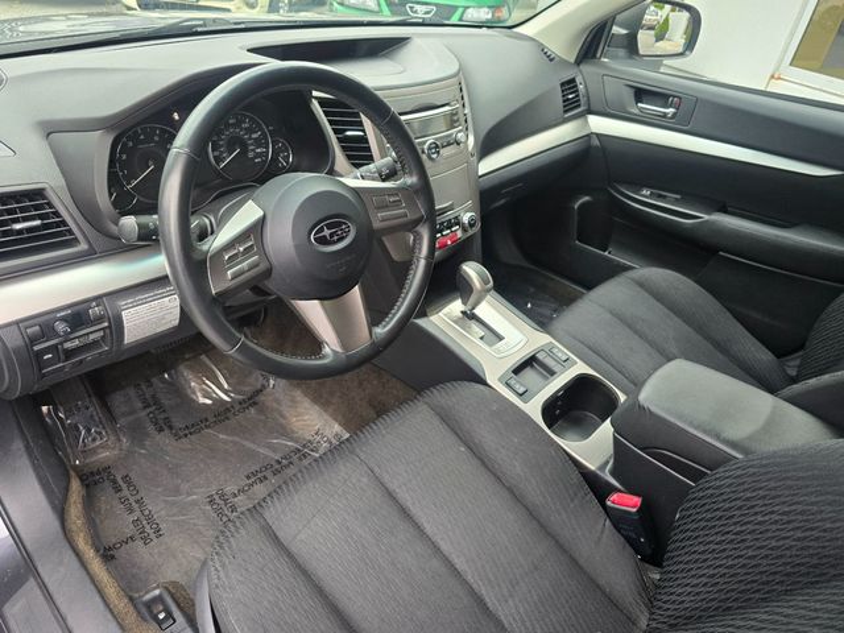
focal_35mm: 23
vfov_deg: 58.9
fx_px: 561
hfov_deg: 73.9
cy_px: 316
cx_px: 422
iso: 250
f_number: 1.7
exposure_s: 1/120
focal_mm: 6.3
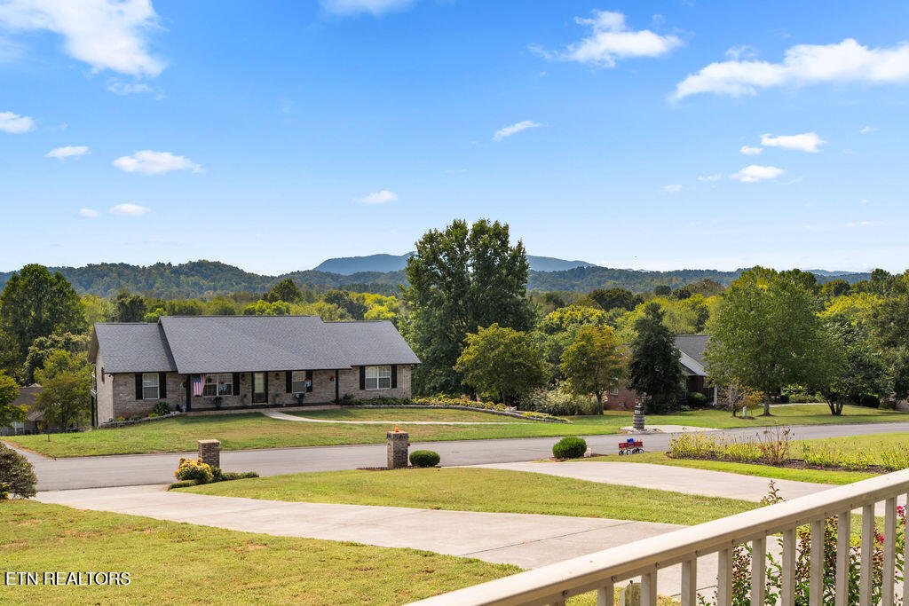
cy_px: 303
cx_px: 454
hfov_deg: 54.4
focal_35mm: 35
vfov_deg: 37.9
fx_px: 884
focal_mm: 35
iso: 250
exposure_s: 1/640
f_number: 8
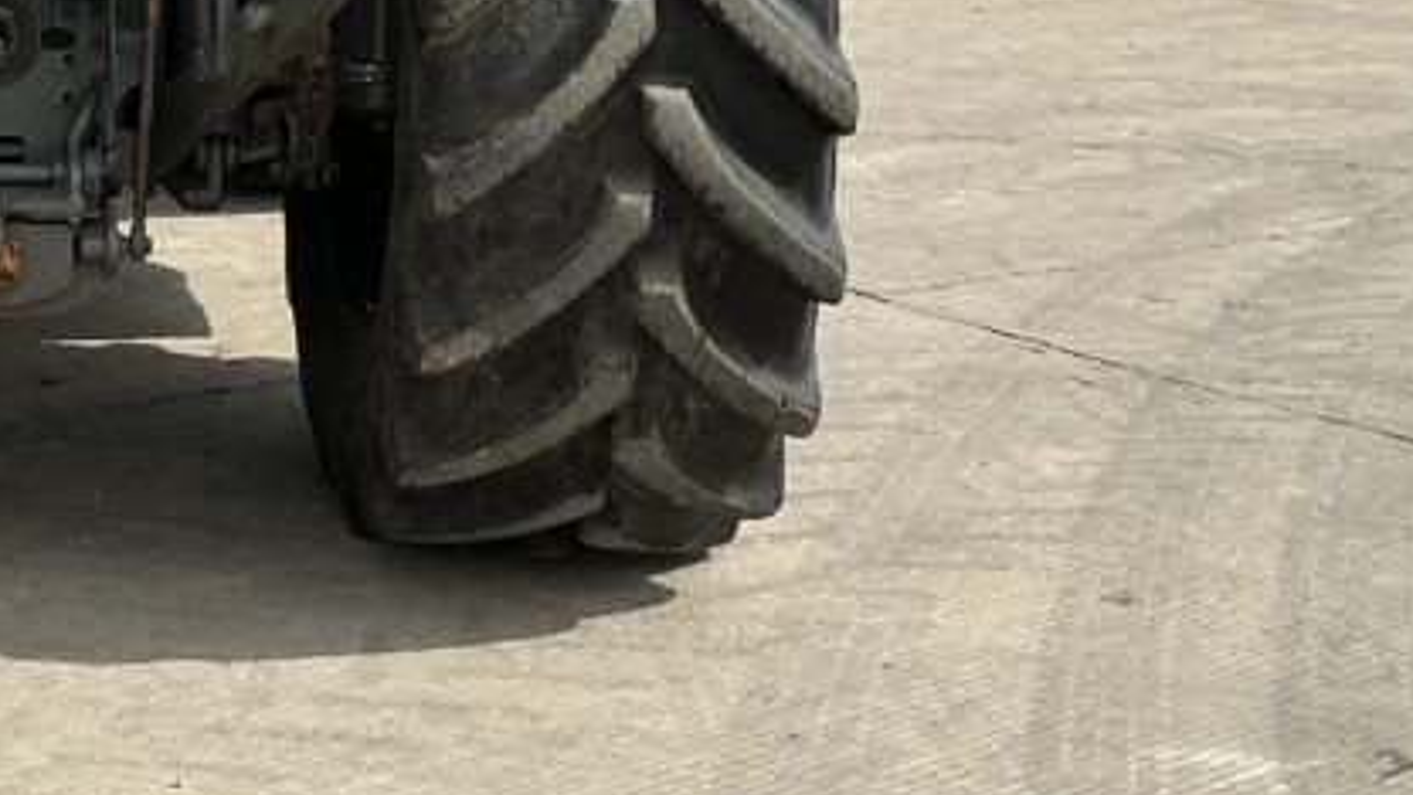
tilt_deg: +3.5
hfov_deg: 27.3
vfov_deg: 14.8
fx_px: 2810
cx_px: 149
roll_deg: -1.4
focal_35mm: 75
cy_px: -462
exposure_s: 1/2141
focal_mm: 3
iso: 25
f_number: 1.8
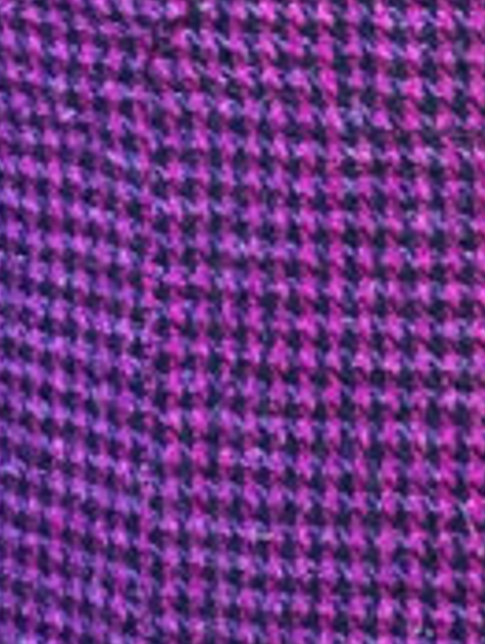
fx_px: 2851
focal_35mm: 153
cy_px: -255
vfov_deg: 12.4
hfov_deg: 9.5
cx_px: 629
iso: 640
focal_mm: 4.25
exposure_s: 1/40
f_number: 1.8
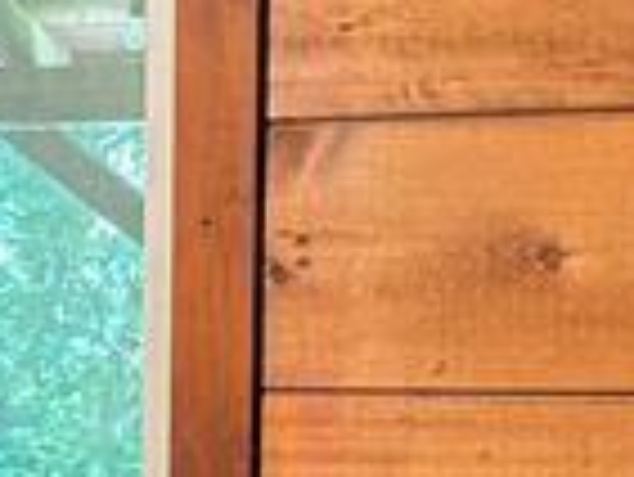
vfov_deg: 8.5
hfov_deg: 10.9
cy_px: 576
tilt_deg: -7.6
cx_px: -315
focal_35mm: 174
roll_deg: +0.9
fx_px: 3190
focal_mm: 6.76
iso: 400
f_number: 1.78
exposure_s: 1/60
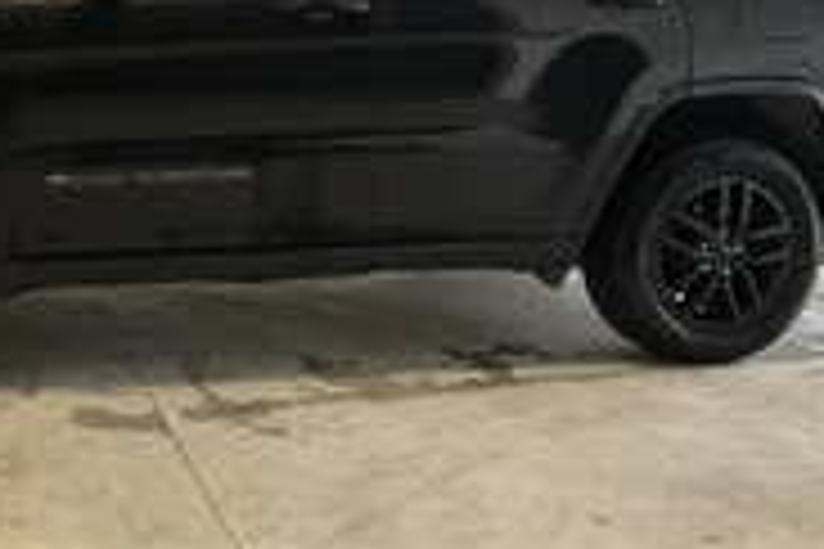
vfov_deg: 20.5
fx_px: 1511
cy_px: 162
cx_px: 225
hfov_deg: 30.1
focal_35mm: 66
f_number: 1.8
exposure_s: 1/101
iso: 64
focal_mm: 3
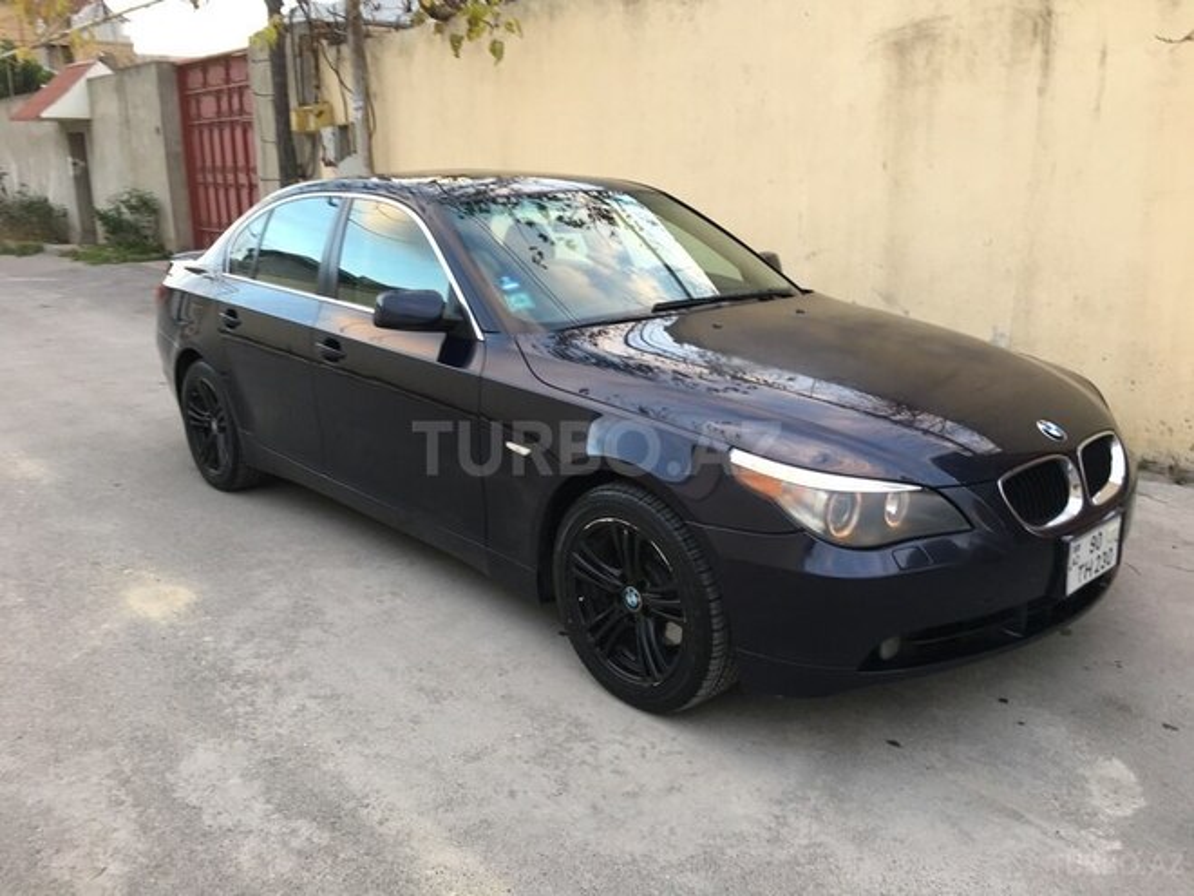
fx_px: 1000
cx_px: 597
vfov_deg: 48.2
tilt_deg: -14.2
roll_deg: -0.5
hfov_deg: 61.7
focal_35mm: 29
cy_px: 448
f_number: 2.2
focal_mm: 4.15
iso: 32
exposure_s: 1/33
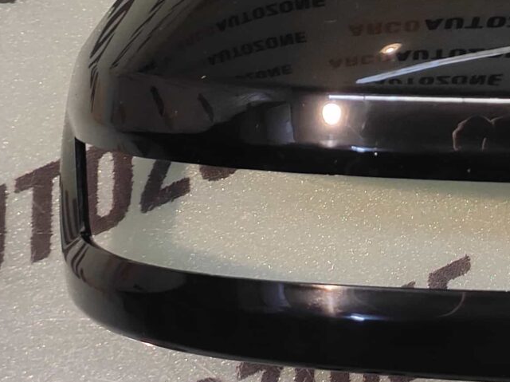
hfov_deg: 25.1
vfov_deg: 21.4
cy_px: 86
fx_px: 1001
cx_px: 643
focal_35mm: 68
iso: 83
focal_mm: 4.74
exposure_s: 1/33
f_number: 1.79
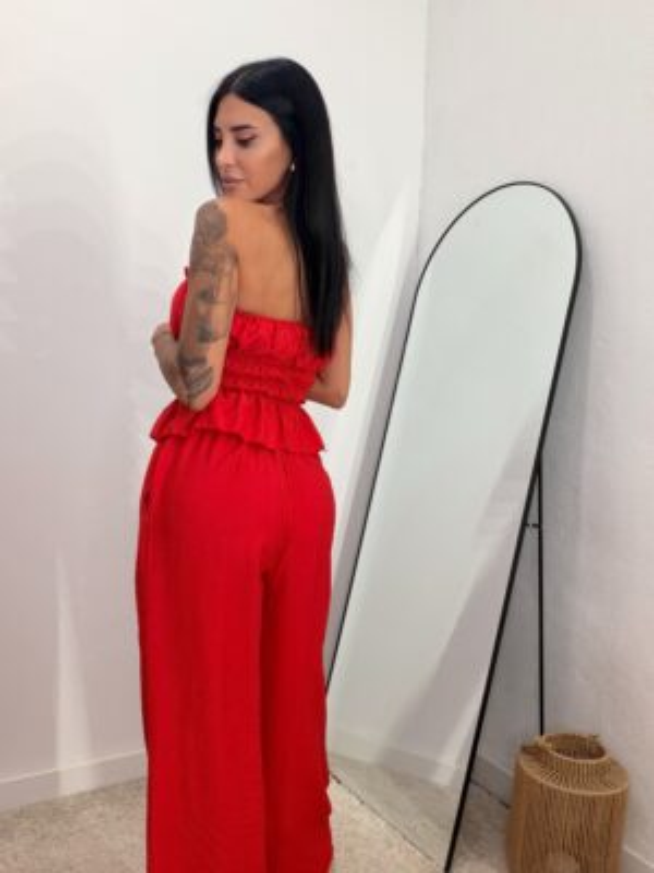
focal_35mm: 30
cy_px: 436
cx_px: 327
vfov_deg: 60.0
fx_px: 756
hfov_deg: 46.8
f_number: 1.9
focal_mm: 2.71
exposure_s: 1/83
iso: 64
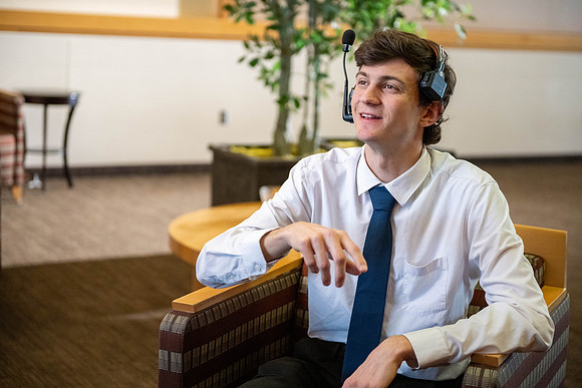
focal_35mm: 70
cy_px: 194
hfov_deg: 28.8
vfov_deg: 19.5
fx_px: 1132
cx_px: 291
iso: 6400
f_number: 2.8
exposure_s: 1/320
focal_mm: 70
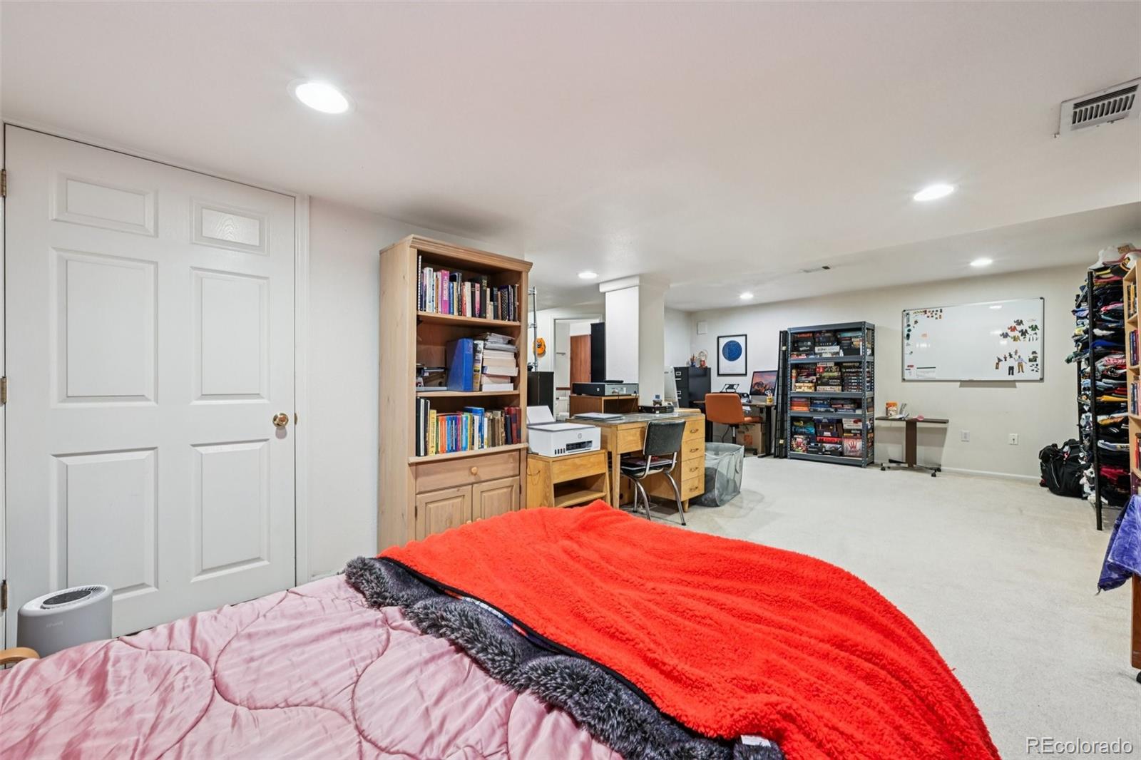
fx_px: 444
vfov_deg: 81.2
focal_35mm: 14
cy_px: 380
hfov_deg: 104.3
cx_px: 570
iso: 400
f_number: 11
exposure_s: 1/2.5
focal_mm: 14
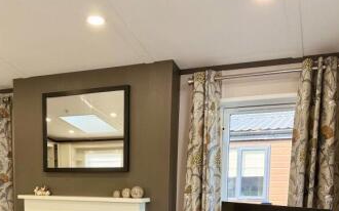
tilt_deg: -3.6
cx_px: 110
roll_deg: -0.6
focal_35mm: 45
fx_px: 416
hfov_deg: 43.7
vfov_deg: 26.9
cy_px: 215
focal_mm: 6.76
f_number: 1.78
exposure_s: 1/279
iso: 100
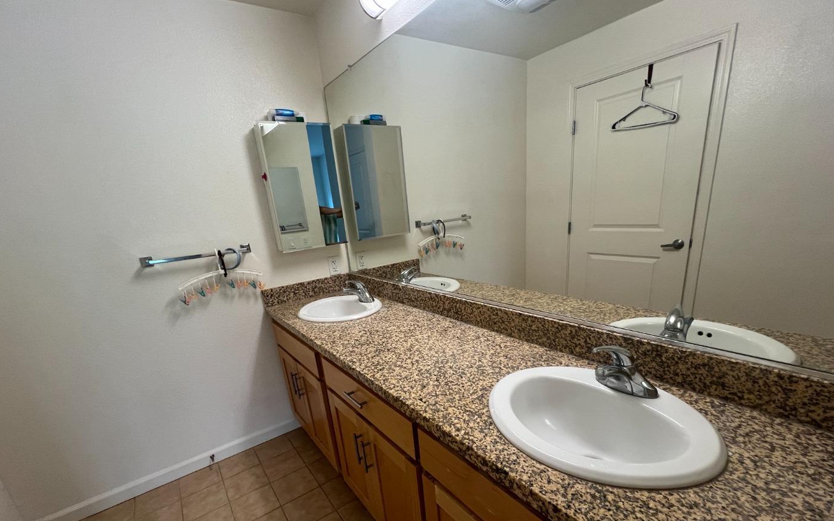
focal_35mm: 15
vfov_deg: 73.7
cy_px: 319
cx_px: 410
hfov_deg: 101.5
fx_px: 341
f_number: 1.8
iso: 125
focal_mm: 1.57
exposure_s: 1/60
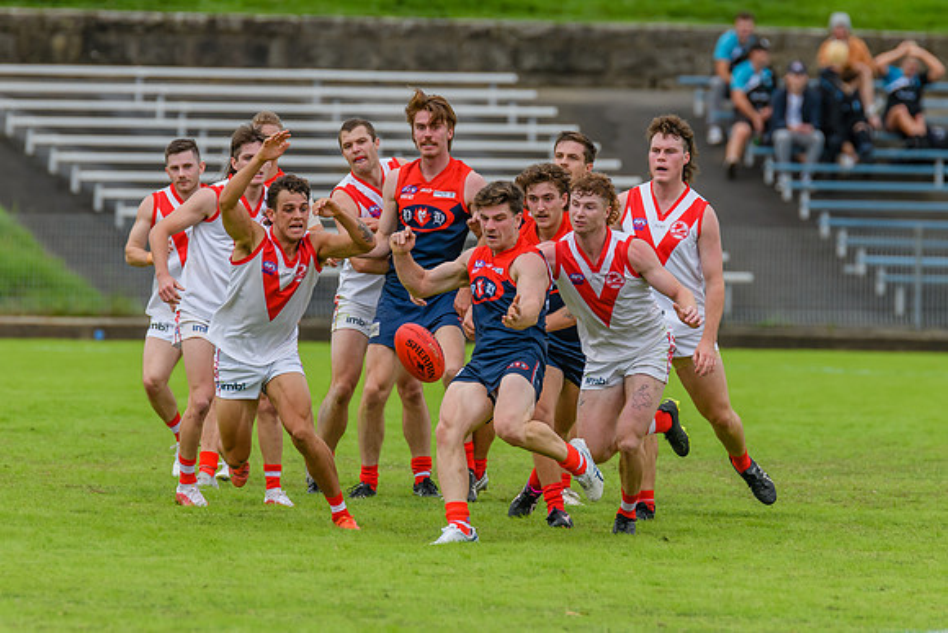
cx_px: 448
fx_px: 13494
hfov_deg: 4.0
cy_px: 298
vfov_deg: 2.7
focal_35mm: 512
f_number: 5
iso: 800
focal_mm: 380
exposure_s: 1/2500
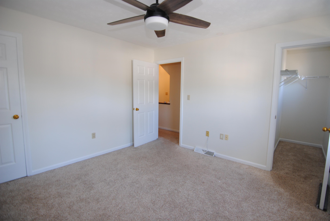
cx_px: 165
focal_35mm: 20
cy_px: 110
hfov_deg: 85.4
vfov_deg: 63.4
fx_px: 179
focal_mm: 13
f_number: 2.8
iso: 200
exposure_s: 1/30
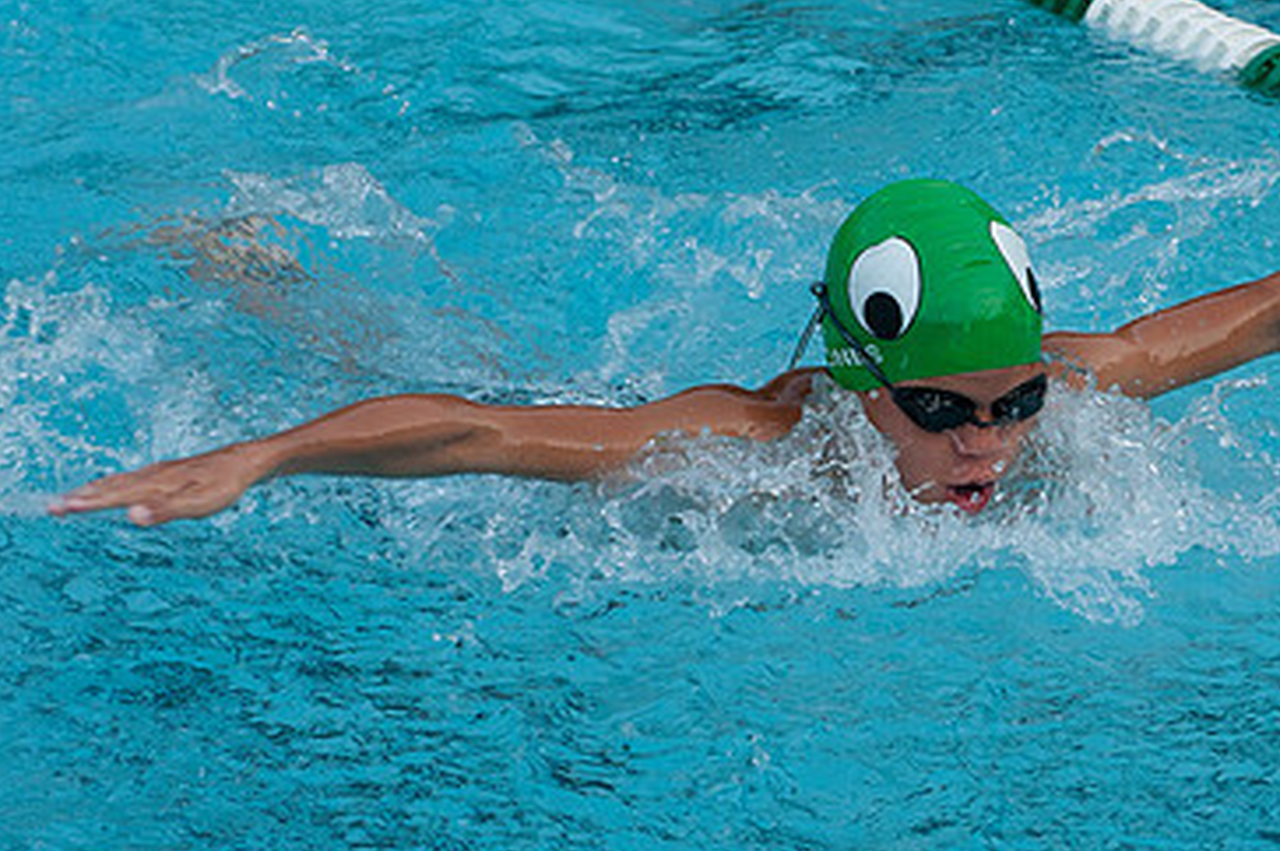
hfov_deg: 10.4
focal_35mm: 198
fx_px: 7034
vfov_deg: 6.9
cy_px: 439
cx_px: 1011
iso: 1600
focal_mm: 100
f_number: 11
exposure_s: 1/500
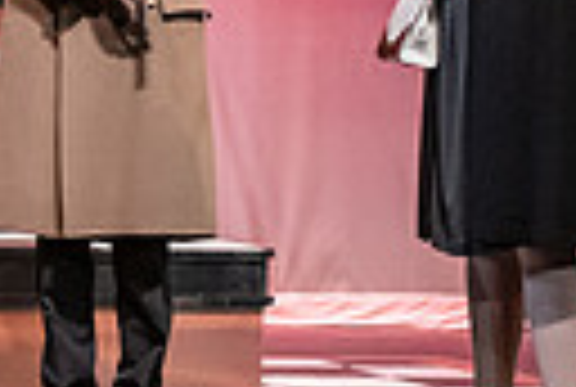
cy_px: 11
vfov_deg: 4.4
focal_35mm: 316
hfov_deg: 6.5
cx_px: -144
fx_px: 5068
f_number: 3.2
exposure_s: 1/200
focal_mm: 70
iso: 3200
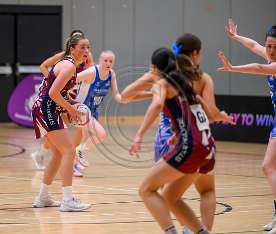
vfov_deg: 6.5
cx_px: 91
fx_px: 2052
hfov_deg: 7.7
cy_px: 111
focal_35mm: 245
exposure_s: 1/1600
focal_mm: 200
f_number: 3.2
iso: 3200
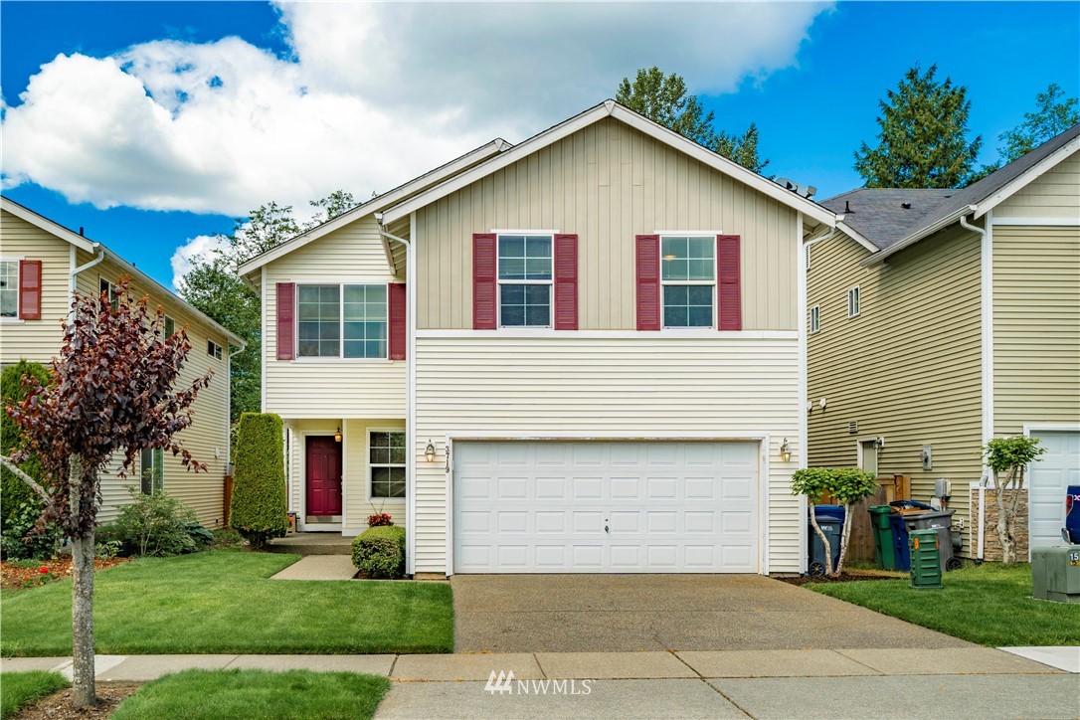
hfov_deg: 54.4
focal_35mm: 35
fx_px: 1050
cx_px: 540
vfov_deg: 37.9
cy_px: 360
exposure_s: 1/160
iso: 100
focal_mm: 35
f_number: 7.1
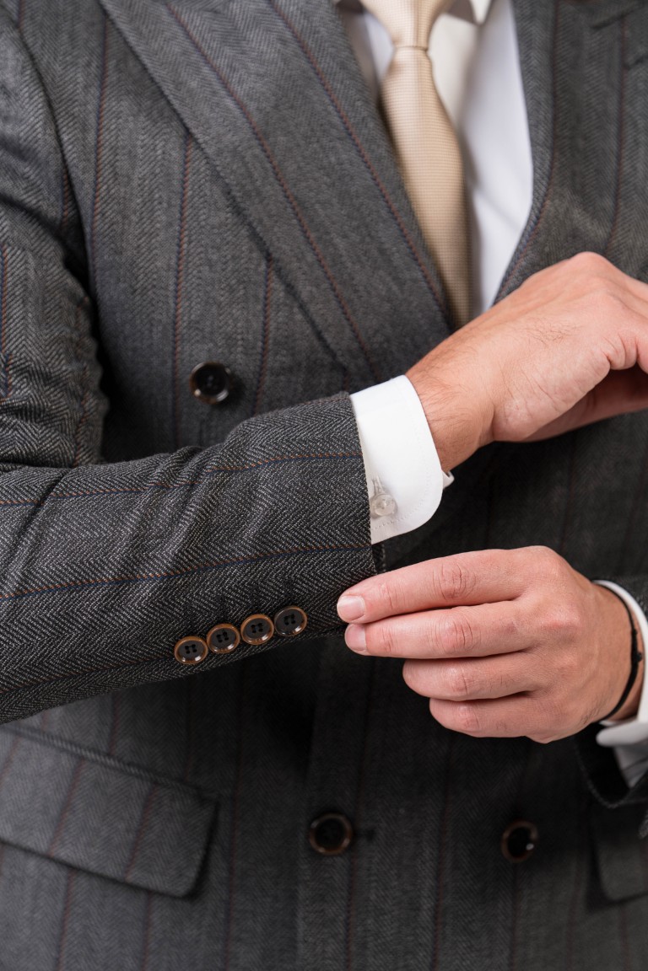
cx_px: 324
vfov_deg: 12.5
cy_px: 486
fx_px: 4428
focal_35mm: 164
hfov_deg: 8.4
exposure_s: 1/400
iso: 400
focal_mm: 164
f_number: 4
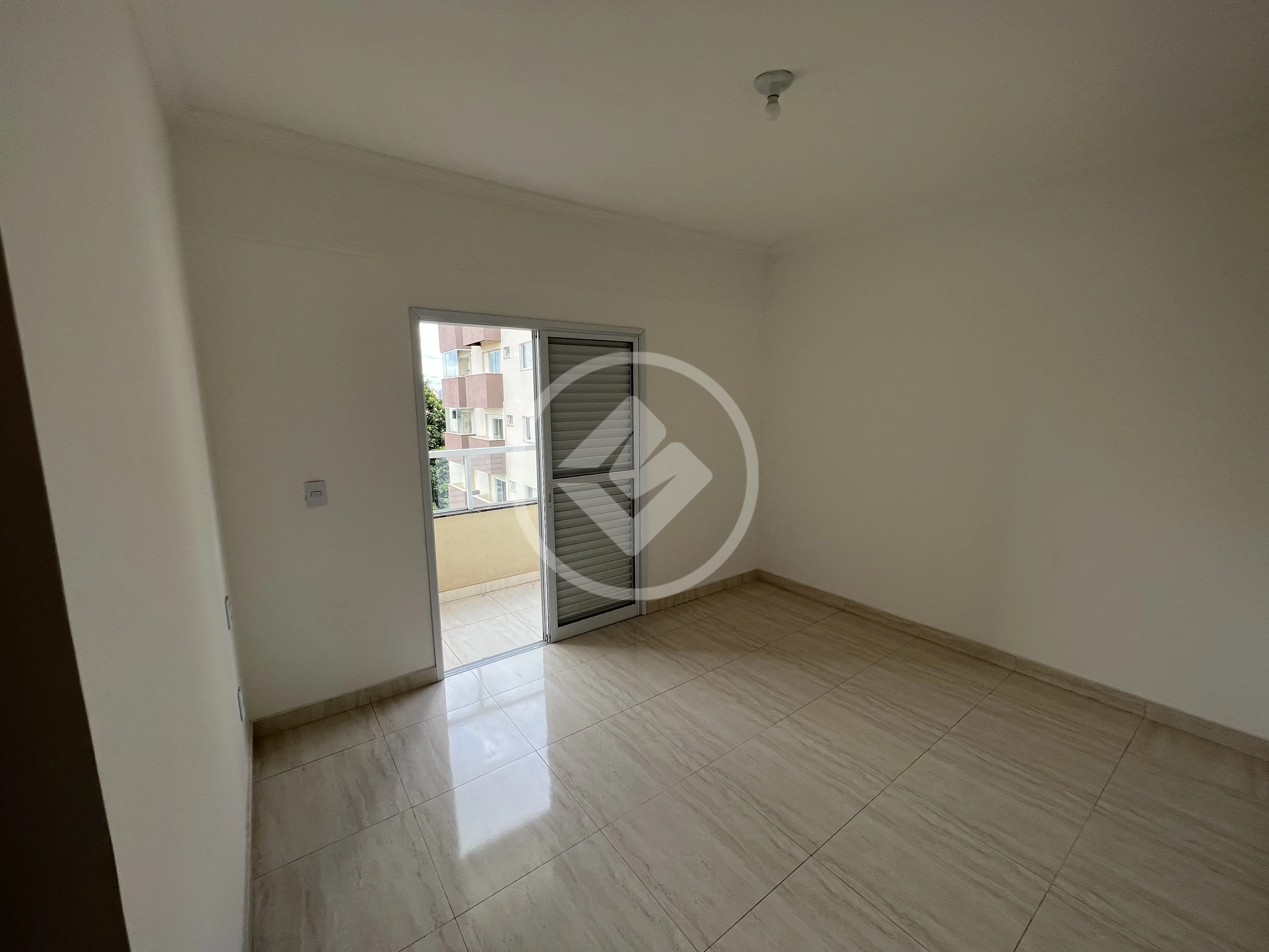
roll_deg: +0.6
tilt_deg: -8.7
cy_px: 476
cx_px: 634
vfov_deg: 89.9
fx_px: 477
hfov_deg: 106.2
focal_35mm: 13
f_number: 1.8
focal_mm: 1.57
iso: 32
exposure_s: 1/241
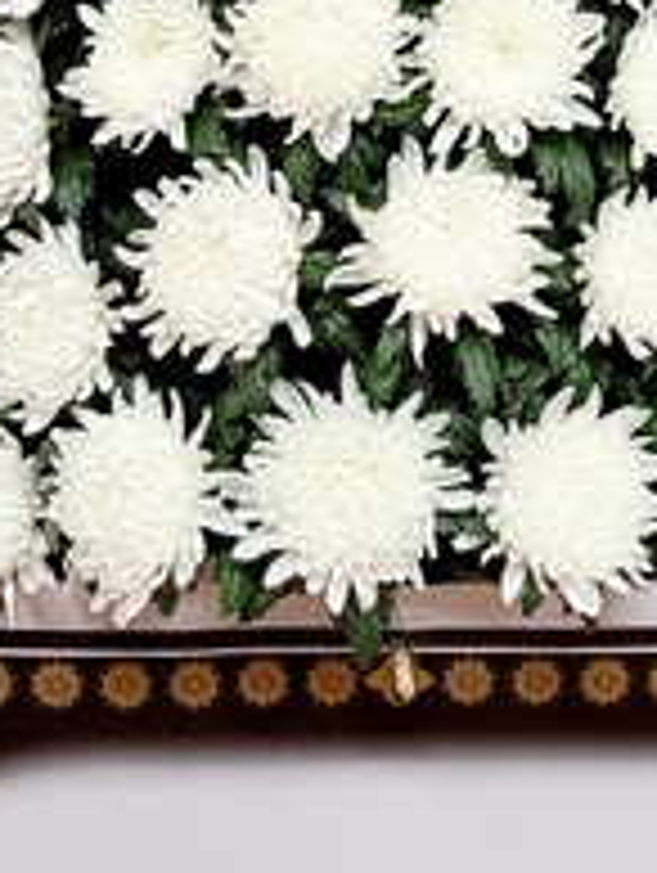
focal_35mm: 107
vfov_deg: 16.9
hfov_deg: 13.9
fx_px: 2702
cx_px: 360
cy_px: -374
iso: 200
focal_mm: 5.4
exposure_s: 1/120
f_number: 1.8
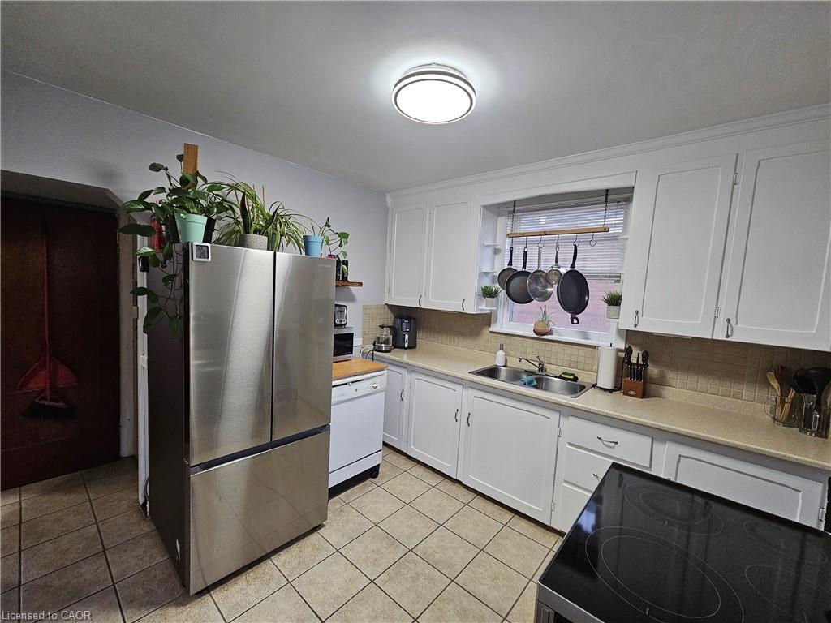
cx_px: 416
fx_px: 312
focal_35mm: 13
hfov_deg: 106.2
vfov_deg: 89.9
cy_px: 312
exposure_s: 1/60
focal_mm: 2.2
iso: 250
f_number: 2.2
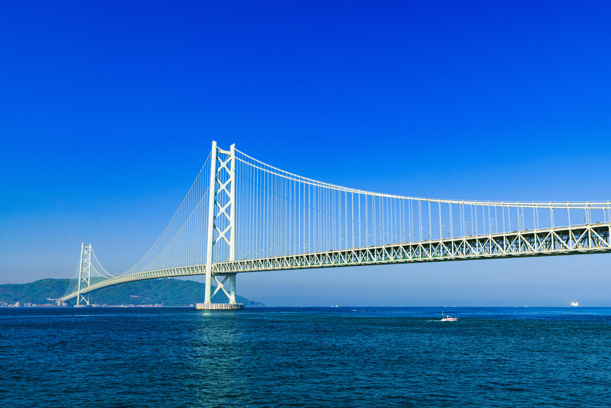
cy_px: 204
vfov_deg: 37.9
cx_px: 306
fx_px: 594
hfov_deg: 54.4
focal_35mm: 35
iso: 100
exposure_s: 1/100
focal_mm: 35
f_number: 10
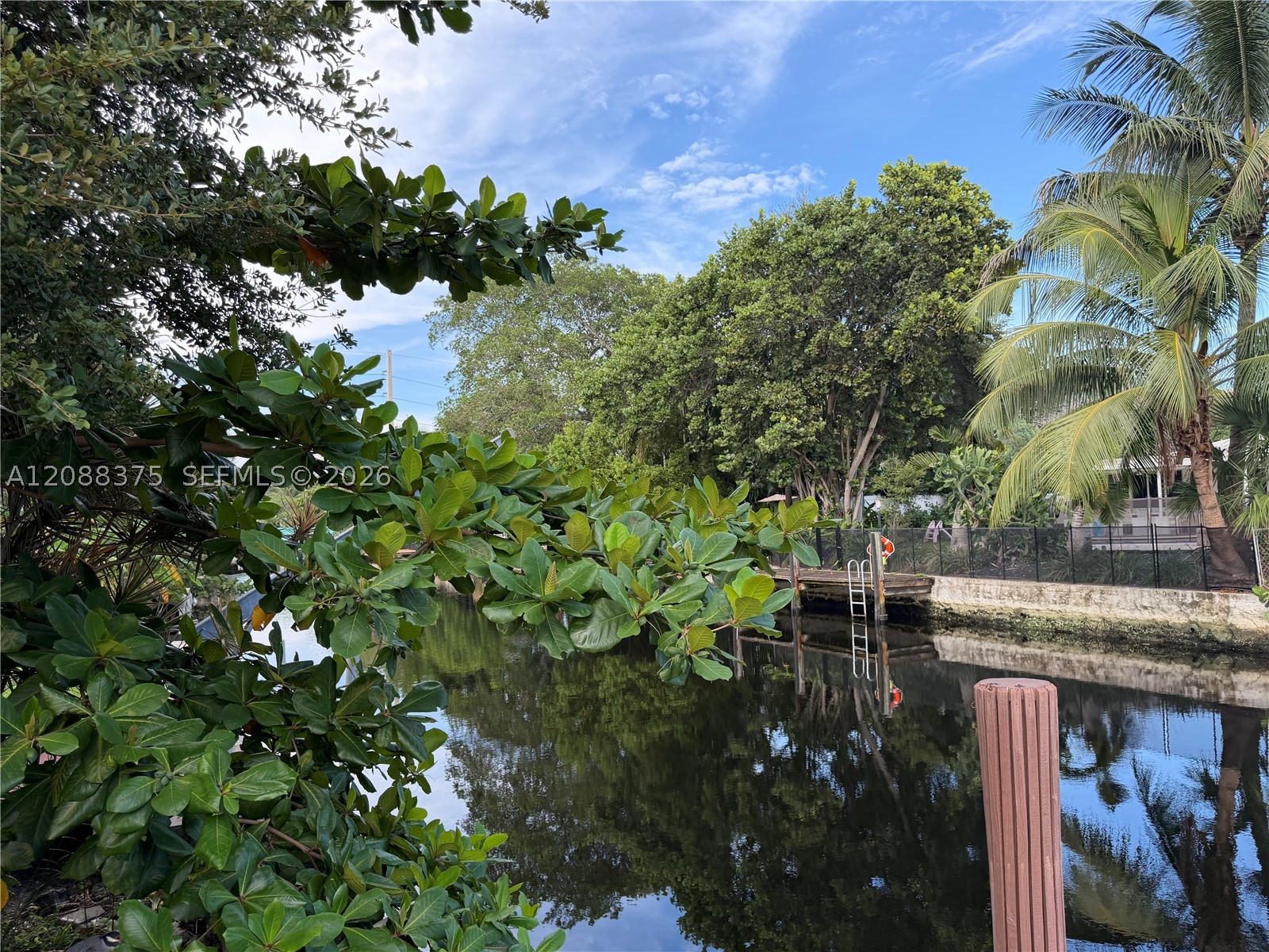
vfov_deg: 56.8
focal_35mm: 24
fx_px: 880
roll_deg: +2.1
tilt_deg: +1.8
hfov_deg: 71.6
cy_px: 476
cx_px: 634
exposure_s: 1/868
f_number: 1.78
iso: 100
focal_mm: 6.76
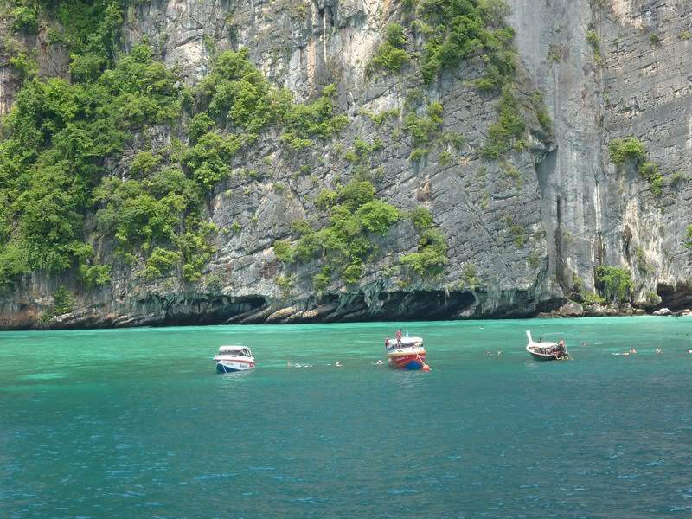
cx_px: 346
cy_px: 260
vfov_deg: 13.7
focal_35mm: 108
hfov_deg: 18.2
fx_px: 2159
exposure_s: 1/200
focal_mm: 14.7
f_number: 4.3
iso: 80
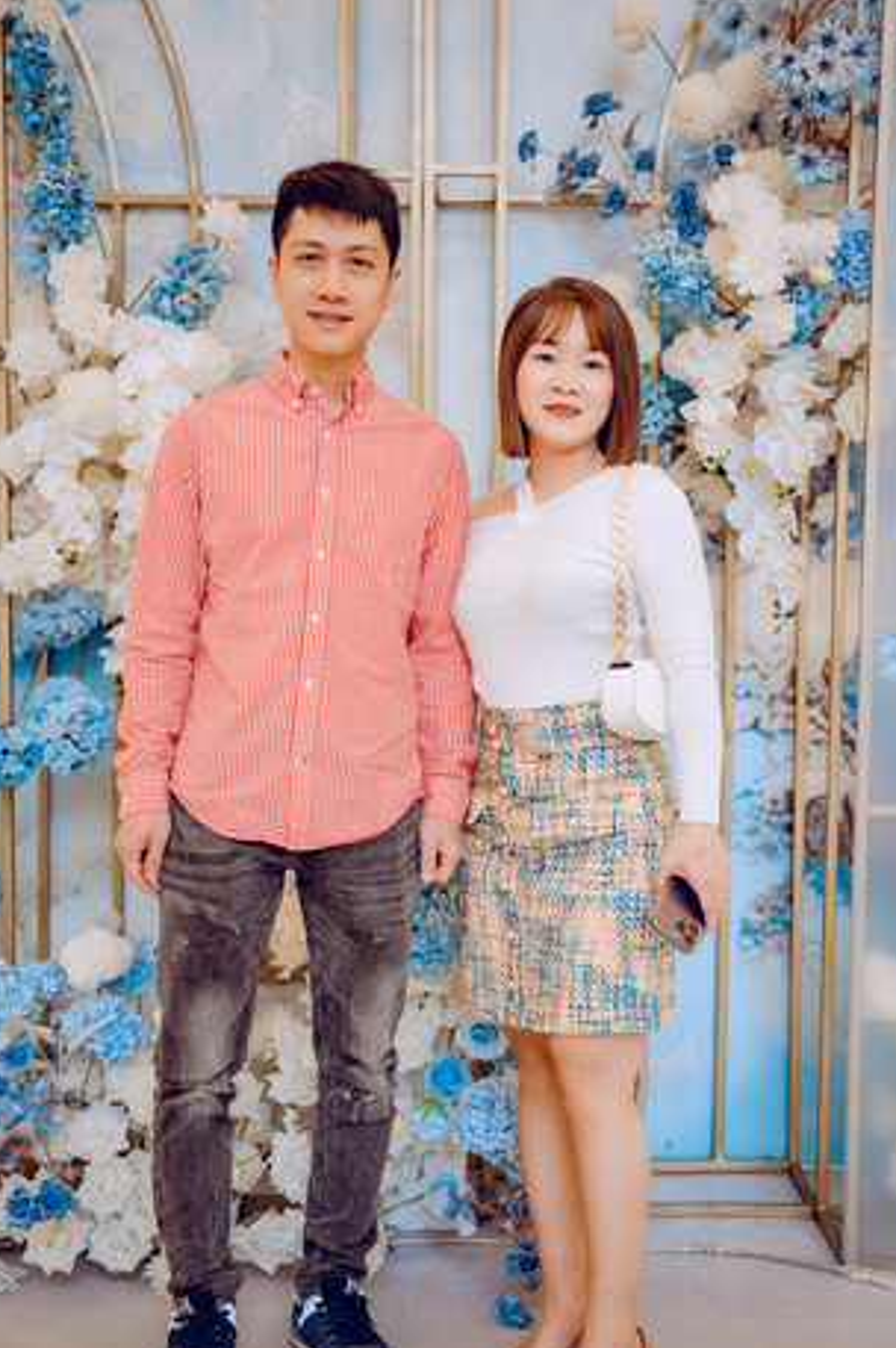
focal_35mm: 47
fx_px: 1753
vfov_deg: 42.0
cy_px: 664
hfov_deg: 28.7
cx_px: 444
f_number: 2.8
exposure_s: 1/160
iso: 400
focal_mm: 42.8
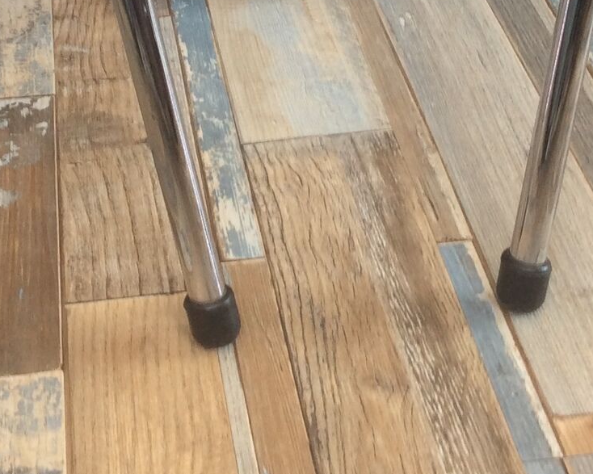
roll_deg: +1.8
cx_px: 248
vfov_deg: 17.6
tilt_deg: -31.4
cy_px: -2
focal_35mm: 85
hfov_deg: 22.5
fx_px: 1492
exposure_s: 1/25
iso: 32
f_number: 2.4
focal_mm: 3.3
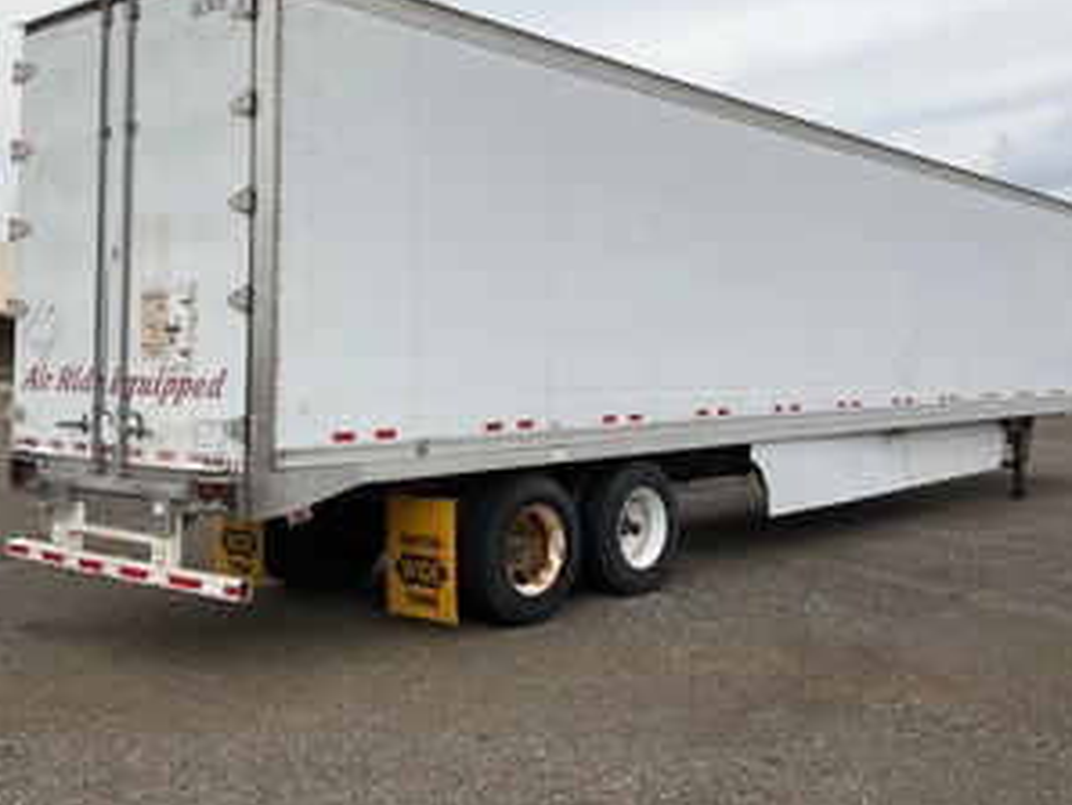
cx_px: 603
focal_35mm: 39
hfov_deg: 47.7
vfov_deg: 36.6
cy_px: 292
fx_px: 1208
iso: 25
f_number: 1.8
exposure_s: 1/2801
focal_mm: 3
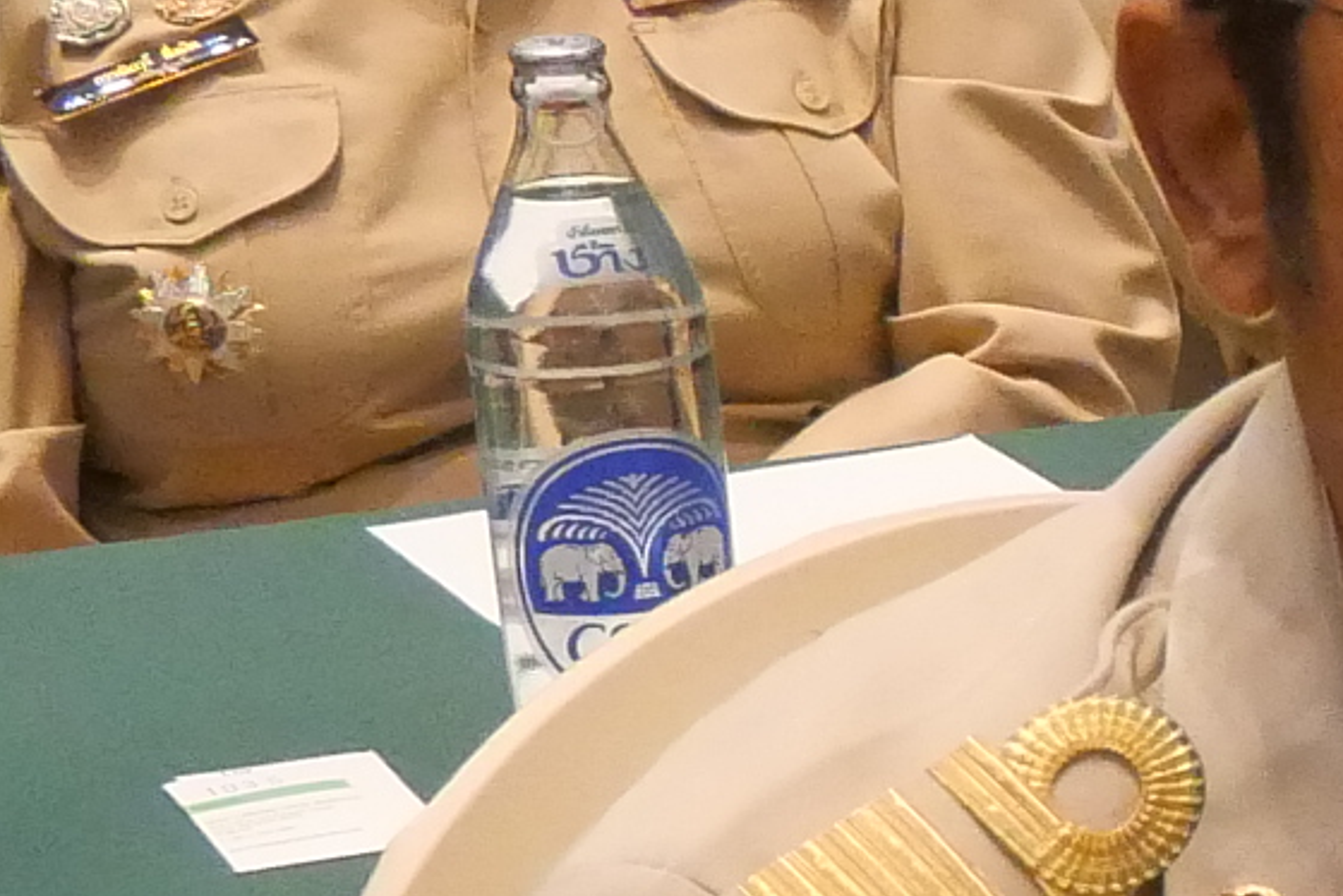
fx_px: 5934
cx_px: 3947
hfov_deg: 9.9
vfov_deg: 8.6
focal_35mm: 159
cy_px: 1025
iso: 3200
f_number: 4
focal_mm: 12
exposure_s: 1/125
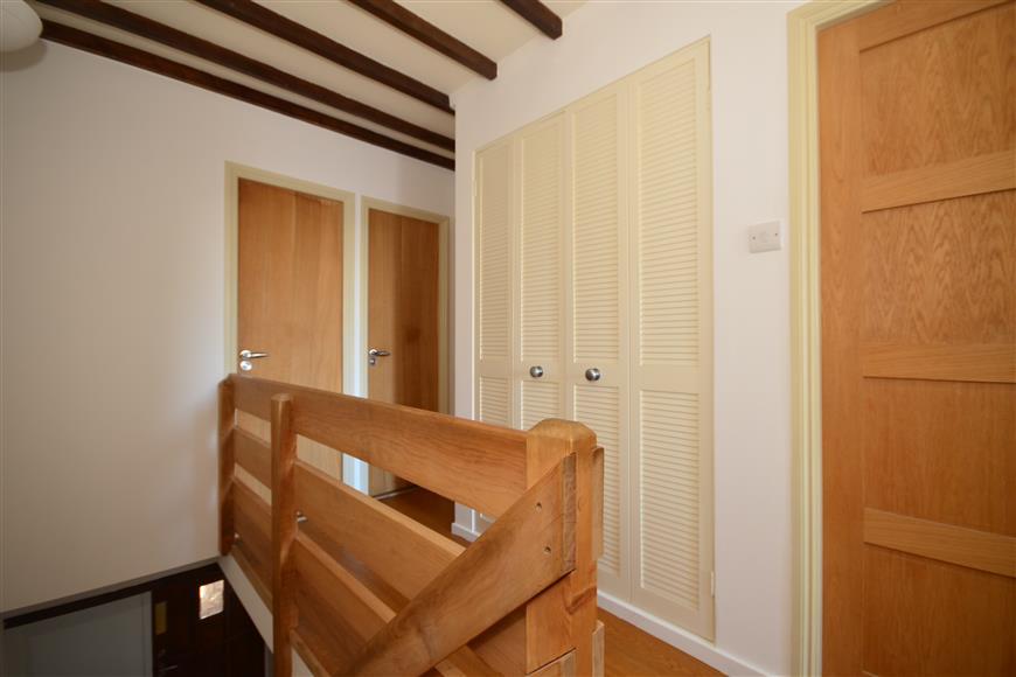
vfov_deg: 77.3
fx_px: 423
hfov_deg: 100.4
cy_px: 338
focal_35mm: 15
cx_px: 508
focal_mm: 10
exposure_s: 1/3
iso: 200
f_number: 7.1
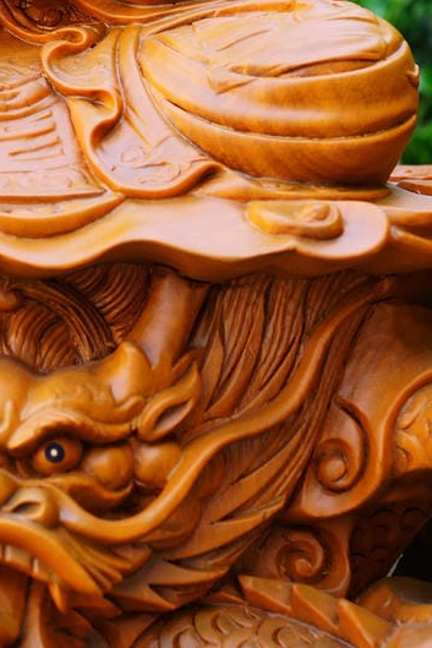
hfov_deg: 11.4
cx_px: -13
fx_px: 2140
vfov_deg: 16.6
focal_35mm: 119
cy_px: -94
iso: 250
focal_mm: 35
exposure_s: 1/125
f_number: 5.6
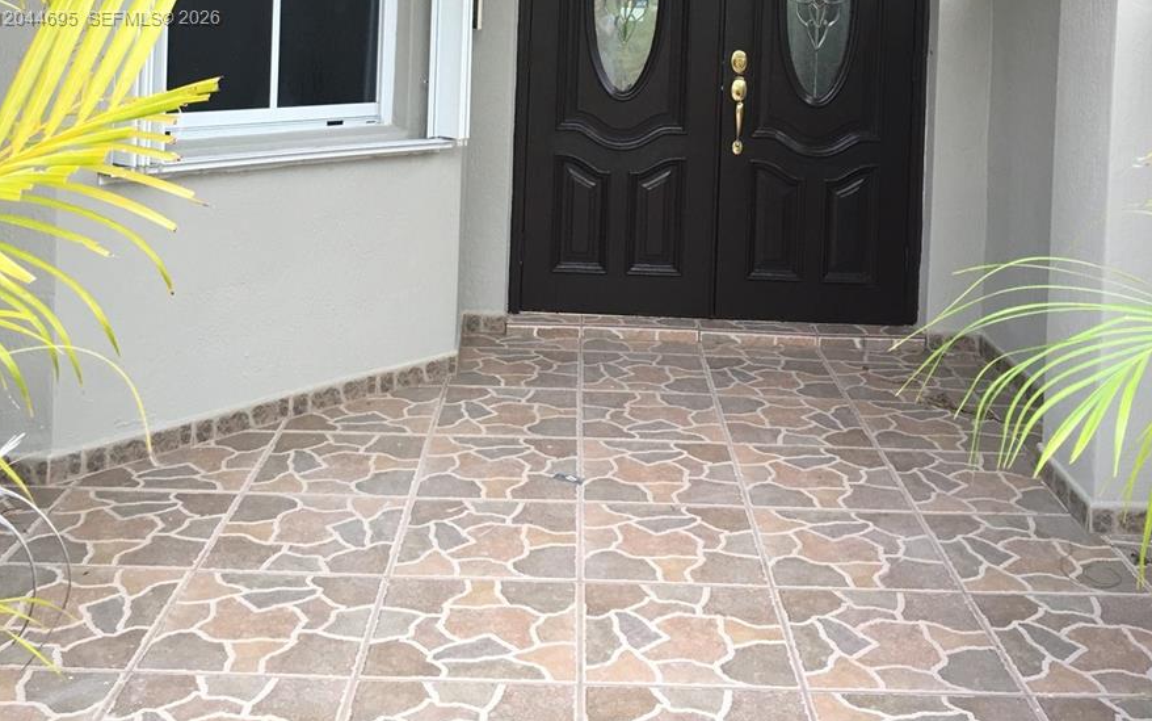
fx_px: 1319
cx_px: 568
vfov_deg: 28.8
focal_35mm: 42
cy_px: 20
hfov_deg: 47.2
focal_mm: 4.15
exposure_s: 1/30
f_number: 2.2
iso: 25
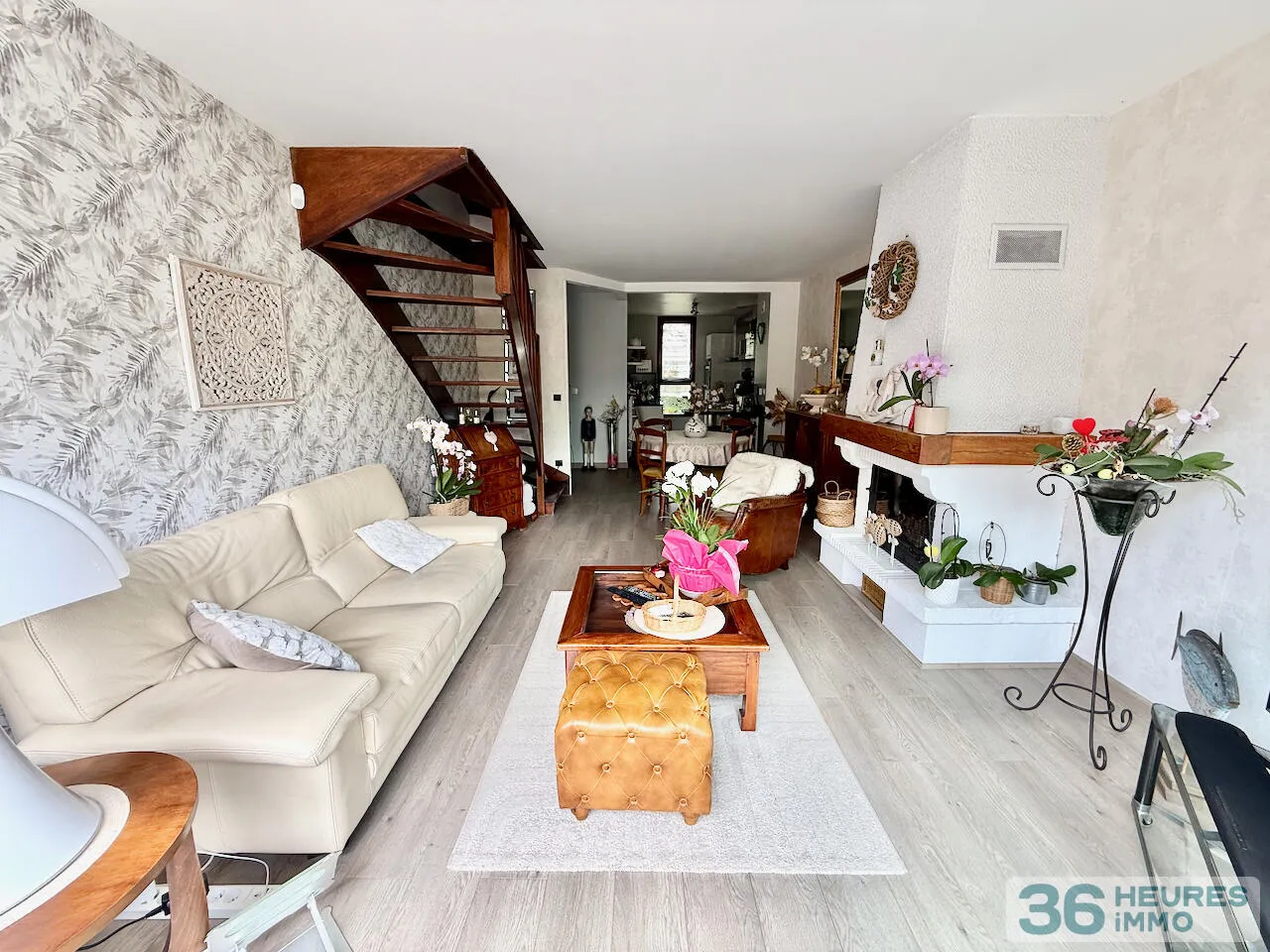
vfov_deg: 85.7
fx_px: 514
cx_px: 635
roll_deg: -0.4
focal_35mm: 14
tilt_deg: -11.0
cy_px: 476
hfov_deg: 102.1
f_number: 2.2
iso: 100
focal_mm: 2.22
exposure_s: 1/99
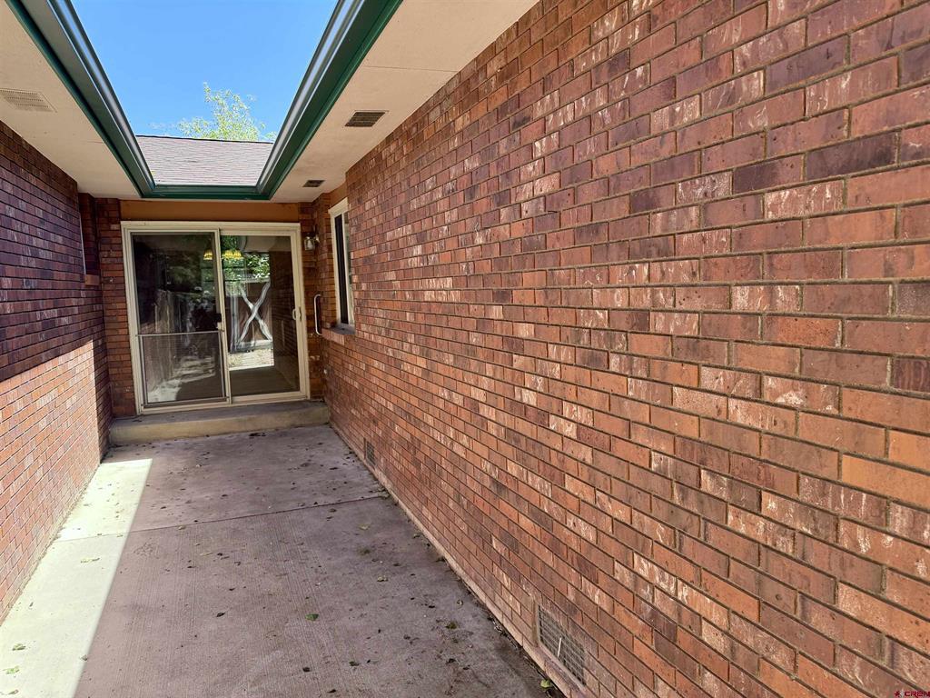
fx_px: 645
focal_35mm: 24
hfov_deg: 71.6
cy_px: 349
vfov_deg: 56.8
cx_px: 465
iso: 100
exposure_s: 1/476
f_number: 1.78
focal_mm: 6.76
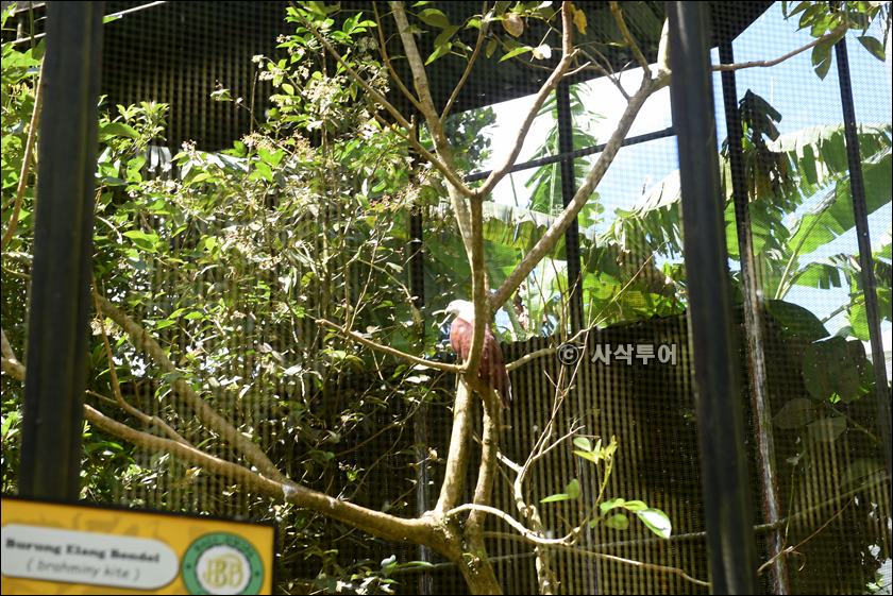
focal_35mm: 70
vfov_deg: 19.5
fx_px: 1737
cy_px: 298
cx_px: 446
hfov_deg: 28.8
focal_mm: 70
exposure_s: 1/160
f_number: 6.3
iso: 320
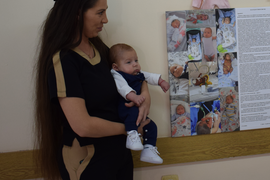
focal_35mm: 75
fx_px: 562
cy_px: 19
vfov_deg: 17.9
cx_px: 228
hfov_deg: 26.3
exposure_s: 1/60
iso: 400
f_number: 4
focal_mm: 24
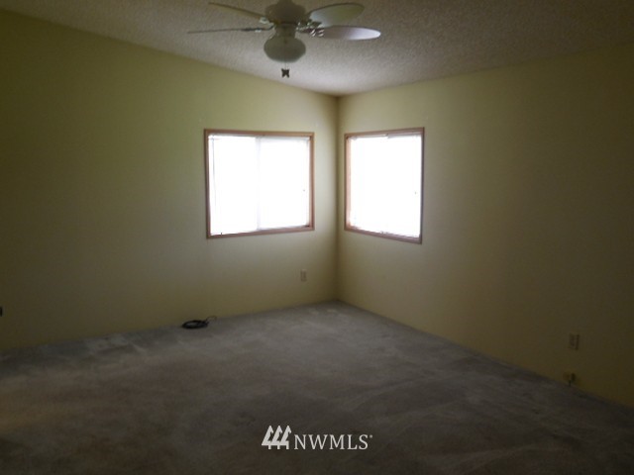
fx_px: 549
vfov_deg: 46.8
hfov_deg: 60.0
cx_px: 317
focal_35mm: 30
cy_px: 238
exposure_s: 1/30
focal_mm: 5.3
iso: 160
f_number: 3.2
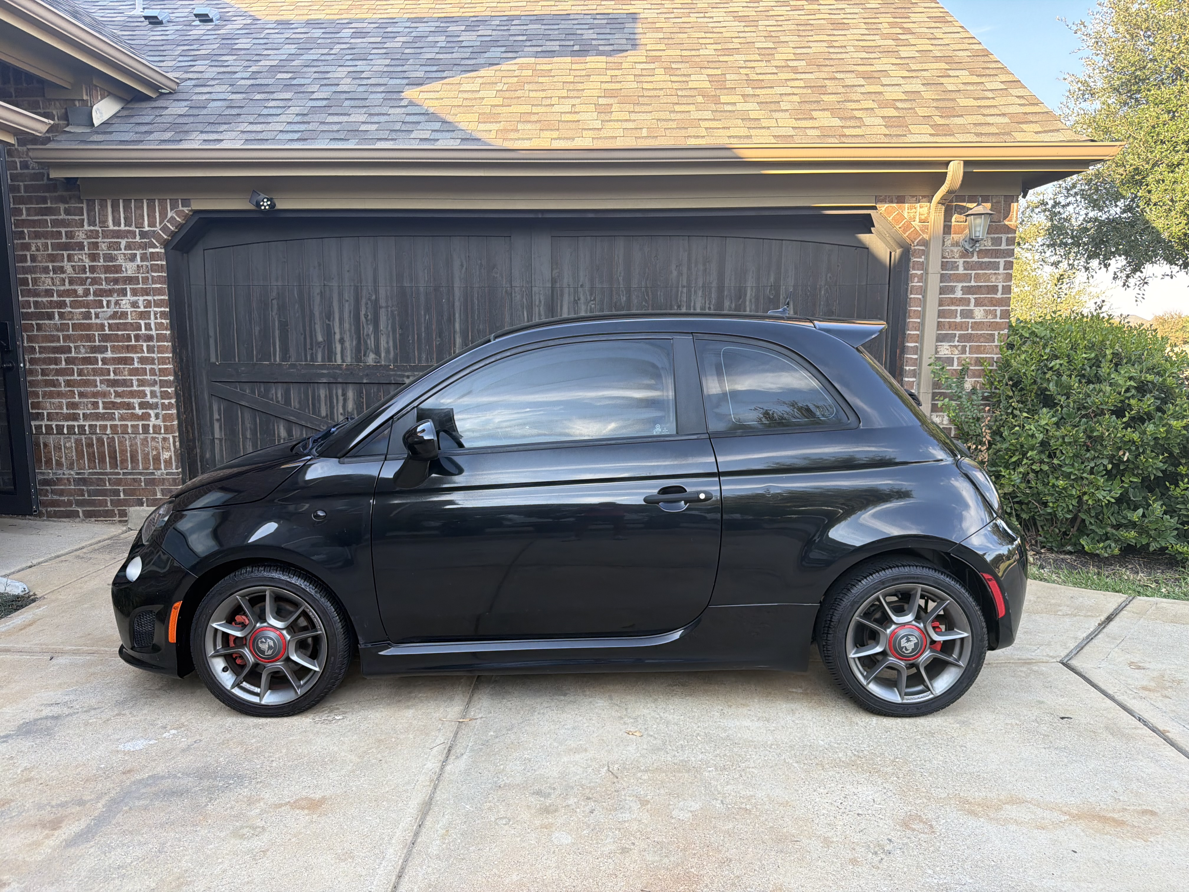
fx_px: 824
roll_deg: +0.3
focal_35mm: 24
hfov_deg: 71.6
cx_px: 594
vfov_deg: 56.8
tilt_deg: -7.6
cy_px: 446
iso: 100
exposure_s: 1/397
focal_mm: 6.76
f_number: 1.78
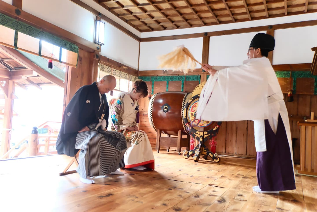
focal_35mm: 30
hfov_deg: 61.9
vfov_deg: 43.6
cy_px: 106
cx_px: 158
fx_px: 264
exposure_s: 1/60
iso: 5000
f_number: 2.8
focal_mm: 20
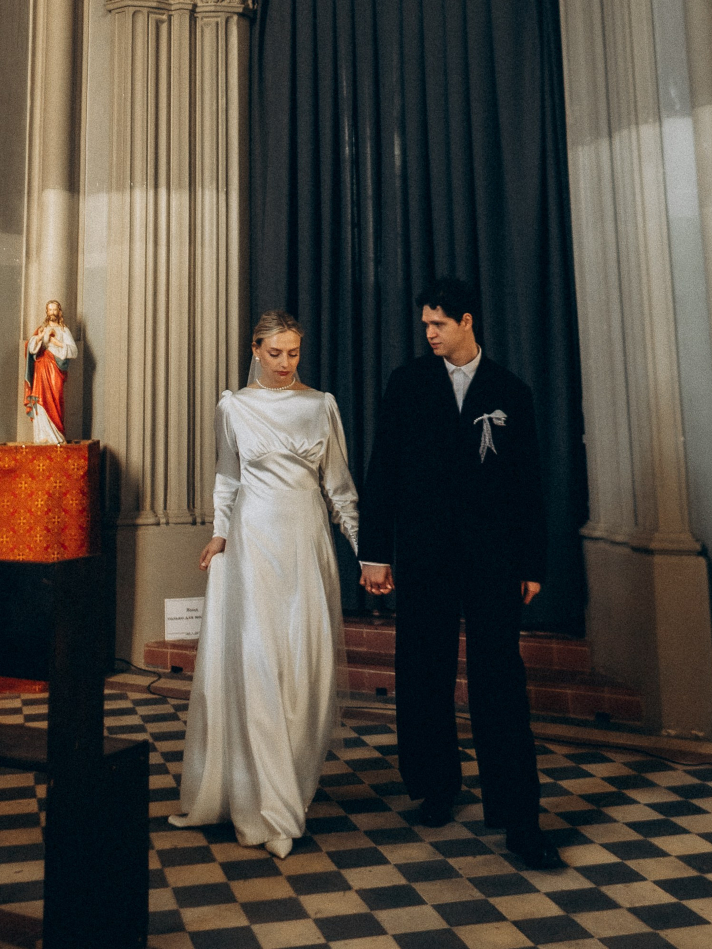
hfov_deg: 31.5
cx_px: 297
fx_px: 1261
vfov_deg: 38.8
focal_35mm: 46
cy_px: 124
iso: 200
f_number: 1.4
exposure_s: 1/160
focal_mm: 16
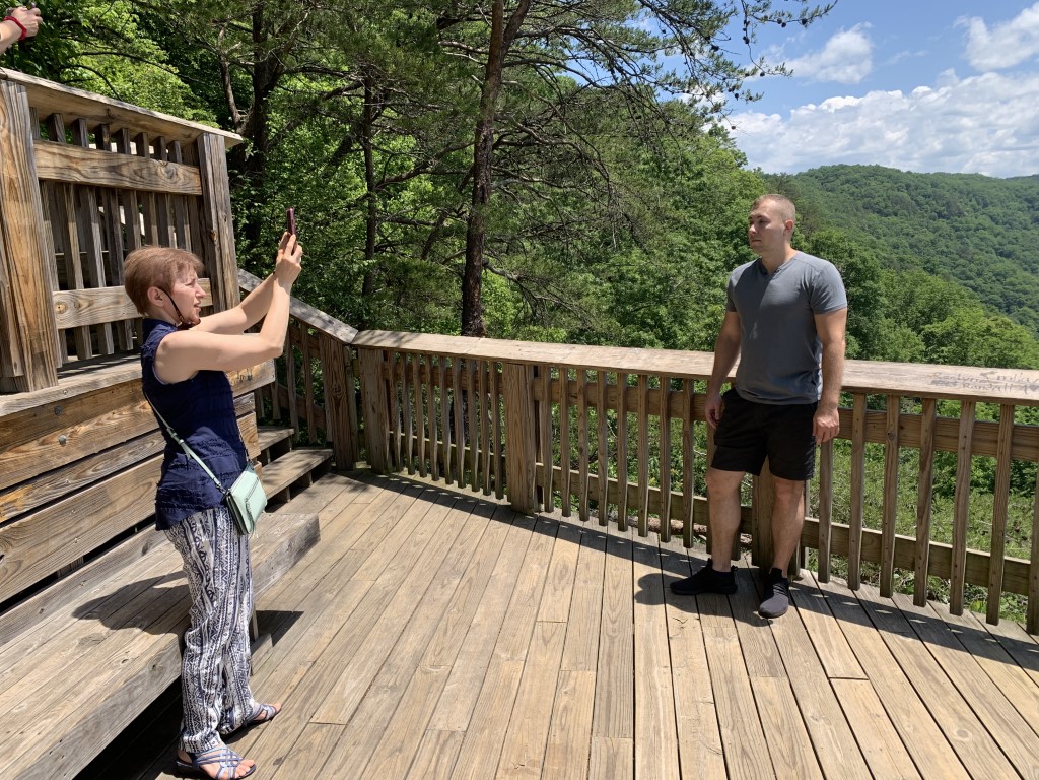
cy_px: 390
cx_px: 520
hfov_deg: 67.3
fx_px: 780
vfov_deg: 53.1
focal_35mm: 26
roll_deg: +2.3
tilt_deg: -10.1
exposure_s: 1/1387
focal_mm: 4.25
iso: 25
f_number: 1.8
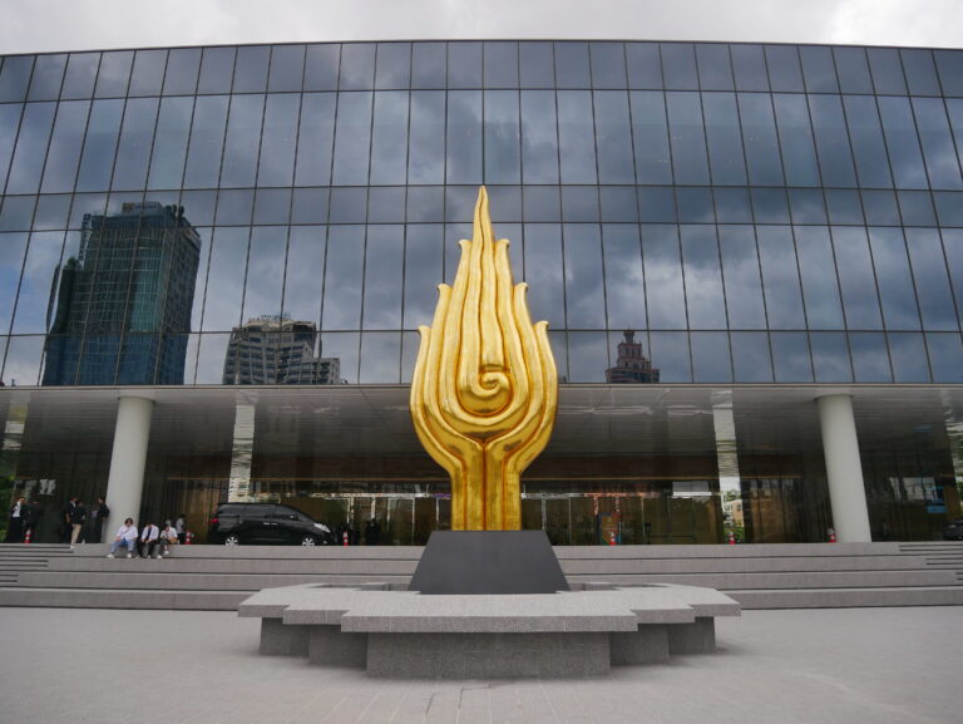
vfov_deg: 56.9
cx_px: 482
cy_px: 362
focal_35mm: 24
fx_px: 668
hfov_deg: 71.6
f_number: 3.5
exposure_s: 1/2000
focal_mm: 12
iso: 200
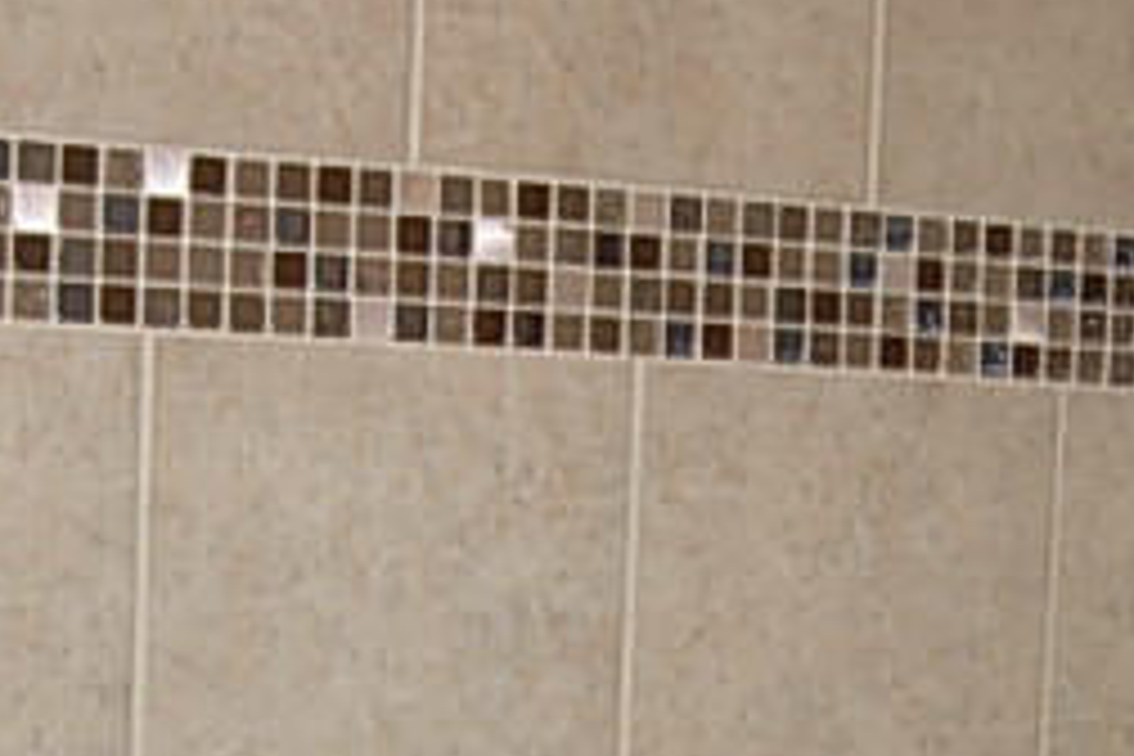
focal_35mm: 95
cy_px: 828
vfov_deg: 14.1
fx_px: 2992
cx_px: 783
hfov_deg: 21.4
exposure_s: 1/45.2
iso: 50
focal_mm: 7.5
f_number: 2.7
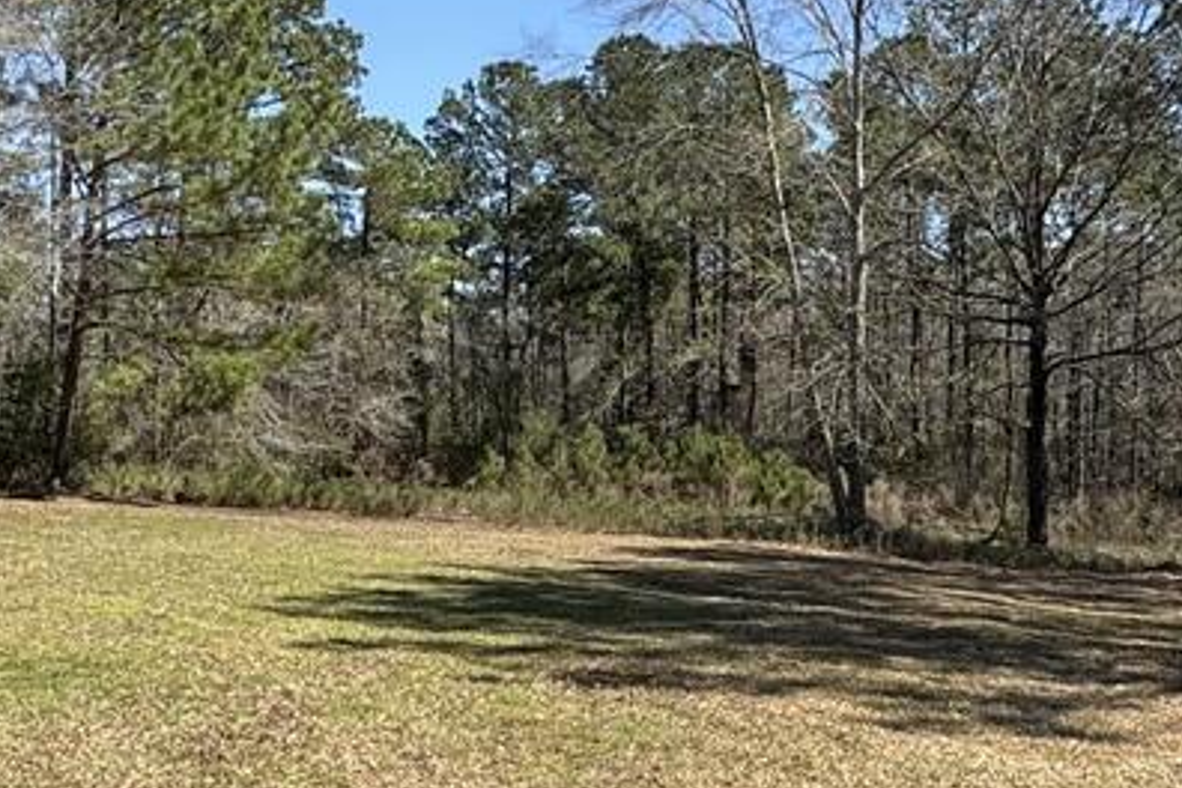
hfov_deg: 42.7
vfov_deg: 29.2
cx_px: 522
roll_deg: -0.1
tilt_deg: -2.4
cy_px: 449
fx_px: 1510
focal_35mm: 46
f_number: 2.2
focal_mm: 2.22
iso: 50
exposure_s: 1/1217
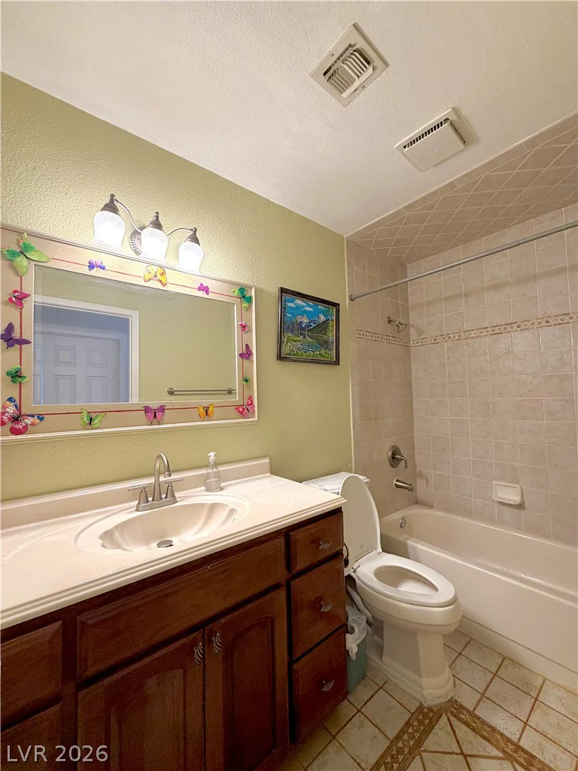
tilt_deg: +2.9
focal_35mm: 14
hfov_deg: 85.7
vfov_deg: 102.1
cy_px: 386
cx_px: 289
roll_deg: +1.5
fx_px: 312
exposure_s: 1/60
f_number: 2.2
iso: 200
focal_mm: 2.22
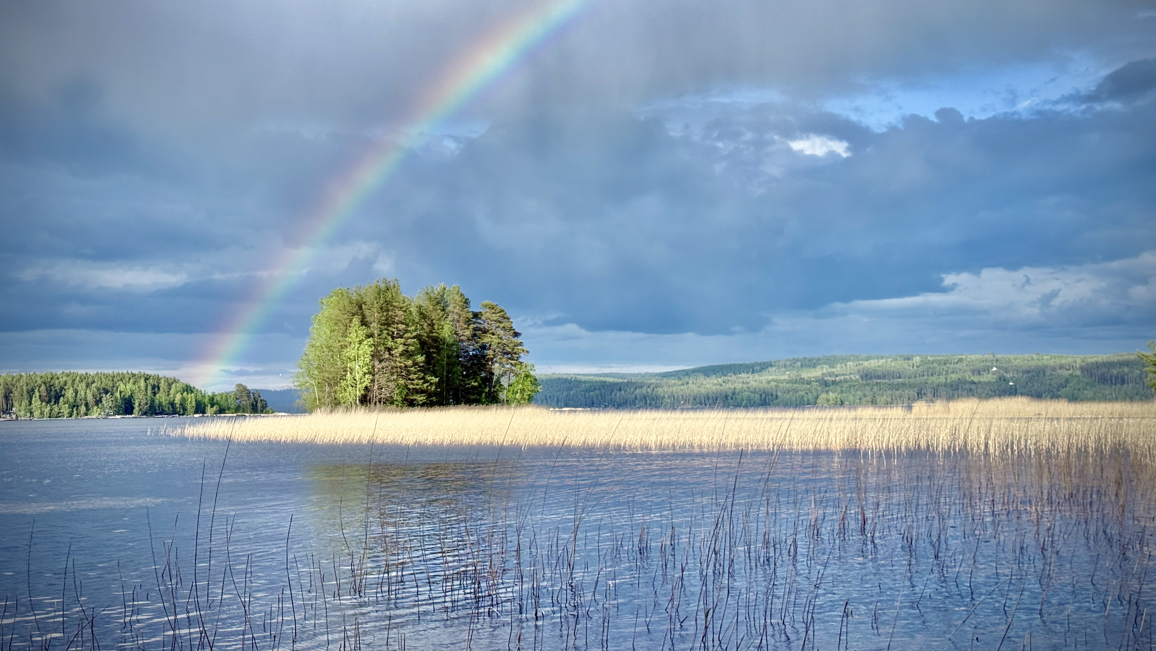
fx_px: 1625
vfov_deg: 22.6
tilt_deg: +6.7
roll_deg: +1.0
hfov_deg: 39.2
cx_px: 584
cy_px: 250
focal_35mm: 53
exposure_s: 1/5208
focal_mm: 6.76
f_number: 1.78
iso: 80
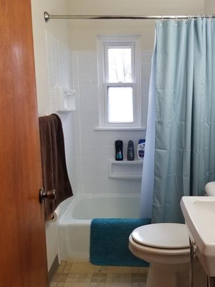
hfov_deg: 43.9
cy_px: 148
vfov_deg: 56.8
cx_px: 131
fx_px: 265
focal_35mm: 32
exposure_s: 1/60
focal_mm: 4.25
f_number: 1.7
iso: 200
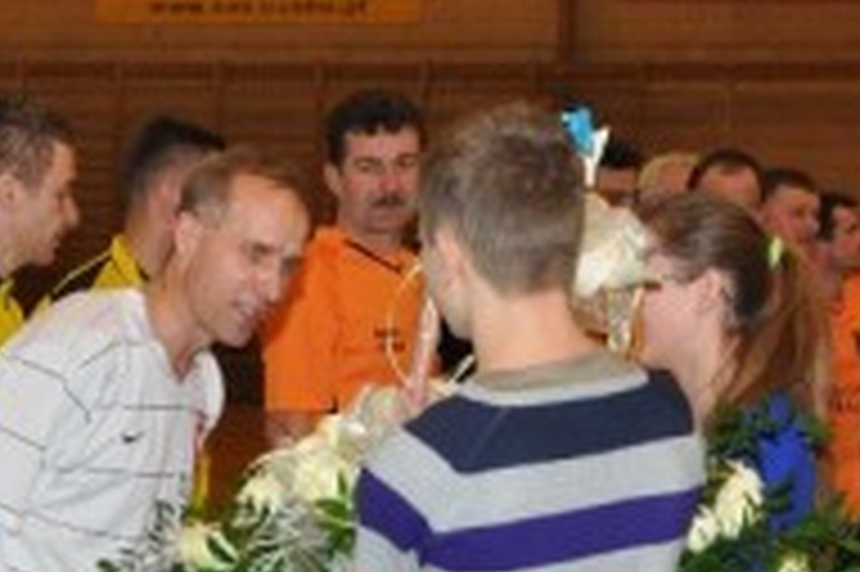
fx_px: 3277
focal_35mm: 137
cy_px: 590
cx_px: 68
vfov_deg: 9.9
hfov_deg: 14.8
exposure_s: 1/60
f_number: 4.5
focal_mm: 35
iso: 200
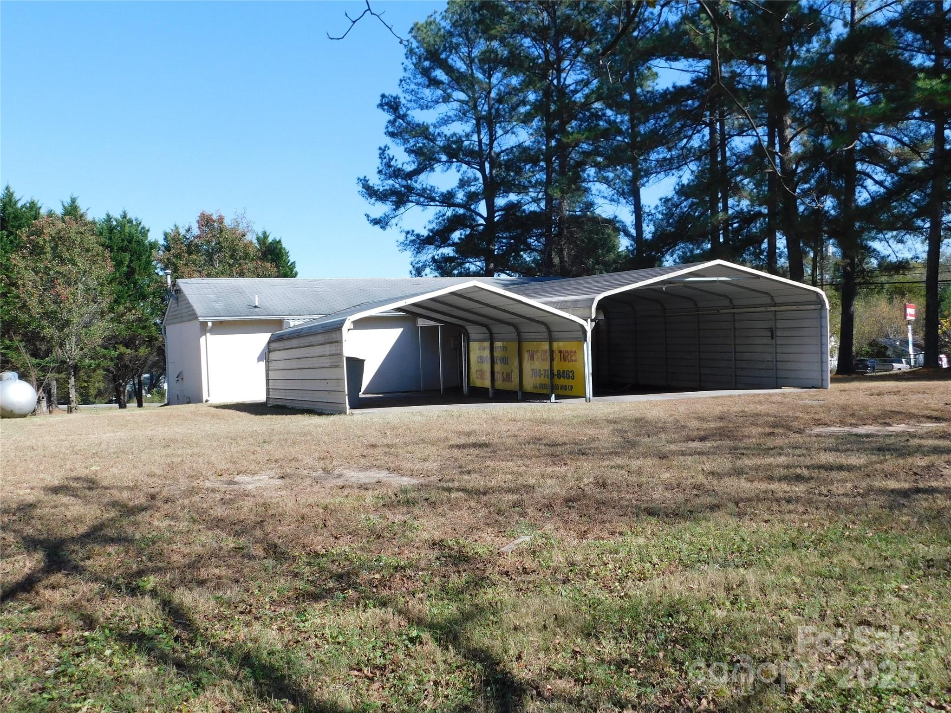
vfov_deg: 46.8
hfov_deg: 60.0
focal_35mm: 30
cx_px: 476
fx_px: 824
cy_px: 356
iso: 125
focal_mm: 5.3
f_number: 3.2
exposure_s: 1/800
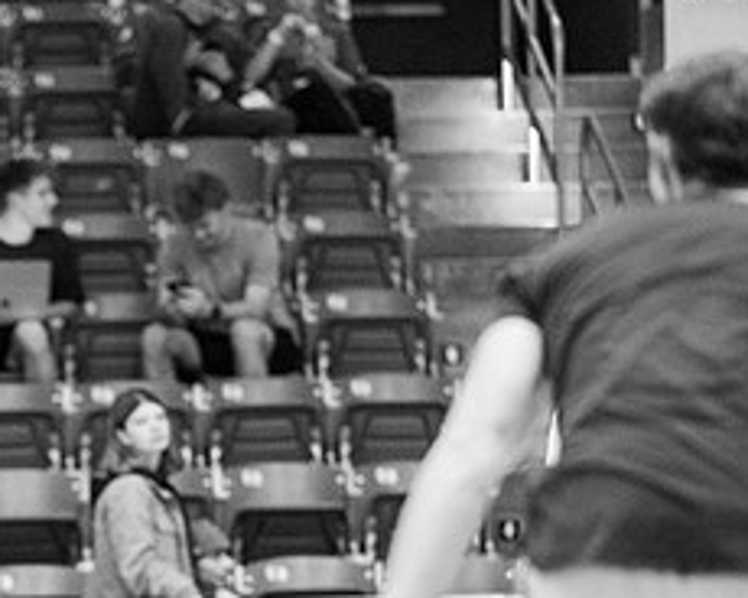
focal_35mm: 320
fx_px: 7084
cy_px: 583
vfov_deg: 4.8
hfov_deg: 6.0
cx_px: -10
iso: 5000
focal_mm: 135
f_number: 2.8
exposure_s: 1/500
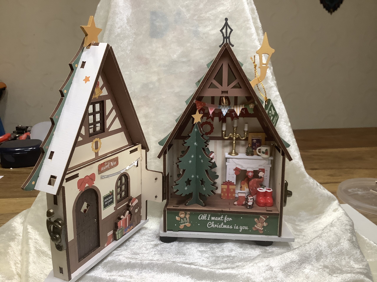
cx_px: 188
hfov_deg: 58.4
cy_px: 141
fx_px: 338
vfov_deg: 45.4
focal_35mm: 31
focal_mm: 3.3
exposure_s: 1/60
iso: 100
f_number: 2.4
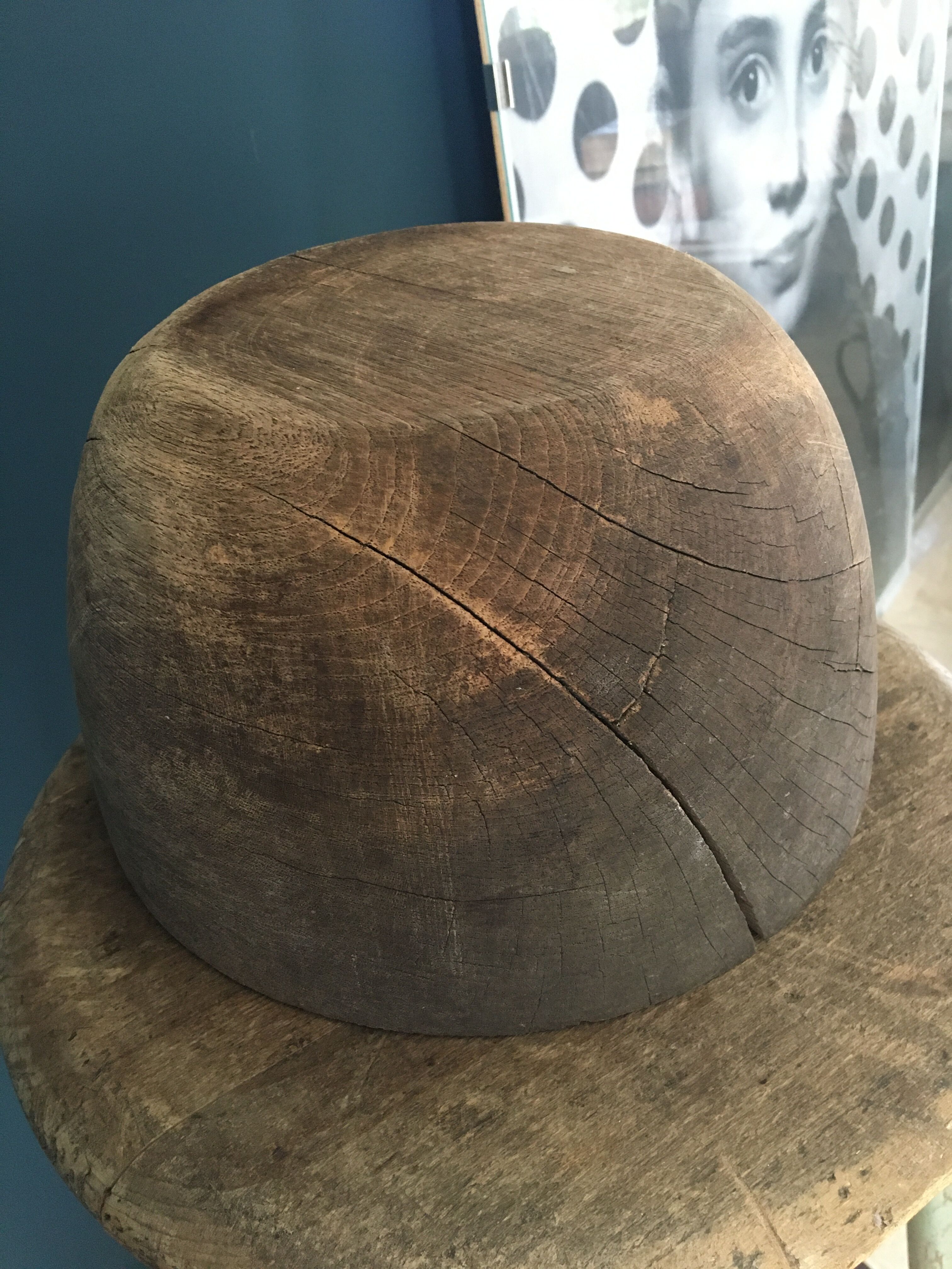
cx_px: 476
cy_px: 634
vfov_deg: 61.7
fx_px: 1063
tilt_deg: -36.2
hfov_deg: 48.2
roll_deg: +5.8
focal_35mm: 29
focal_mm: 4.15
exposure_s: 1/25
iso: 200
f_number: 2.2
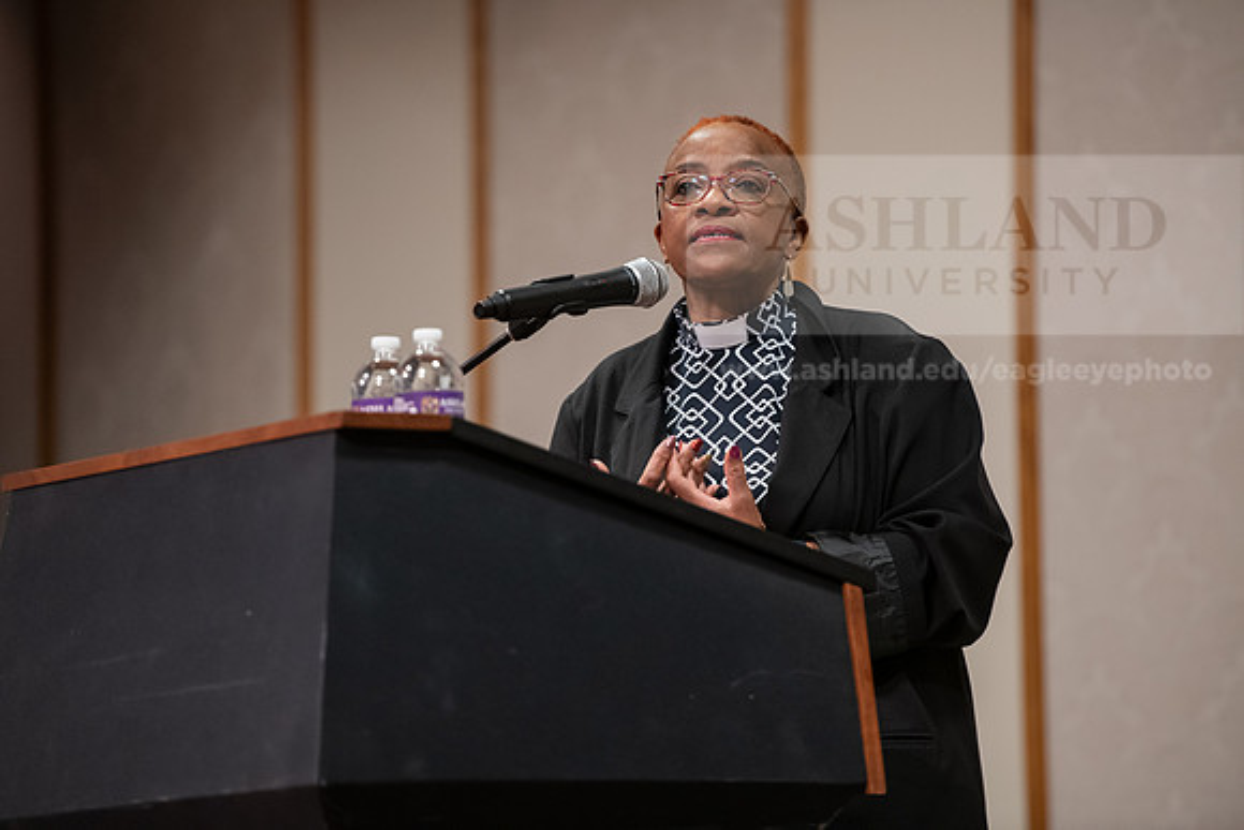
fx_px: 6567
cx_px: 622
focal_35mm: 190
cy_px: 415
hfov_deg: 10.8
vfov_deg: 7.2
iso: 2500
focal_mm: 190
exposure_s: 1/200
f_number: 3.2
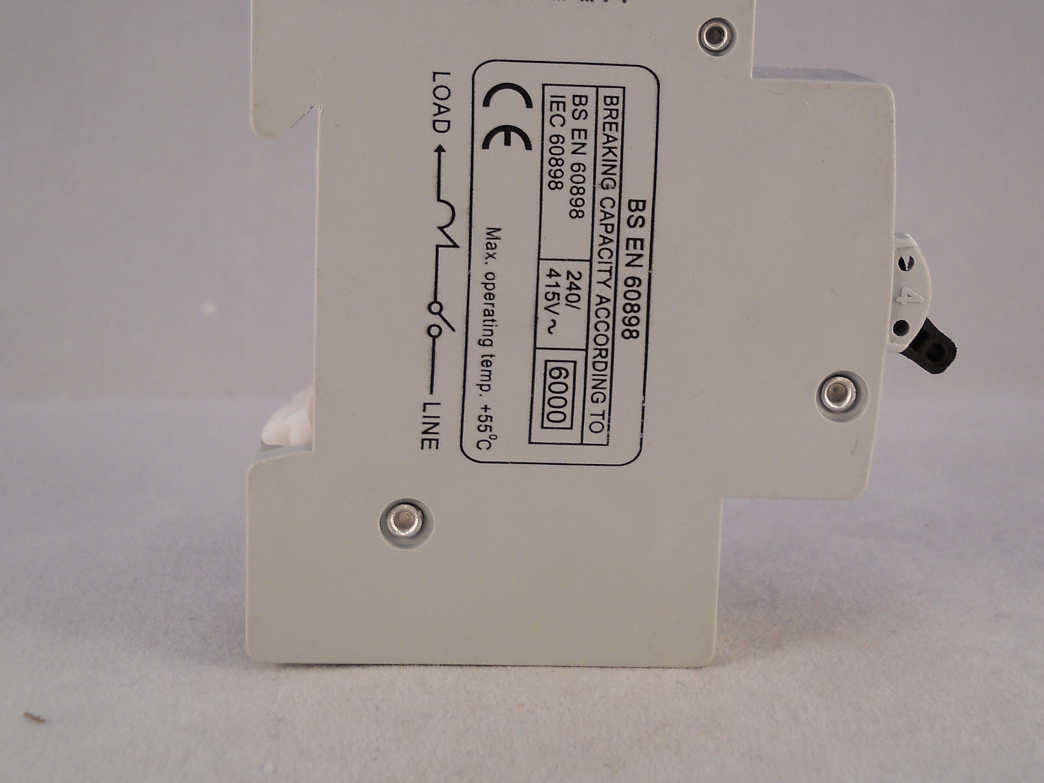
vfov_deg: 26.4
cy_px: 278
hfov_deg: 34.9
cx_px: 560
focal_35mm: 55
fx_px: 1659
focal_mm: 6.72
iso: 100
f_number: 3.1
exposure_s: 1/30
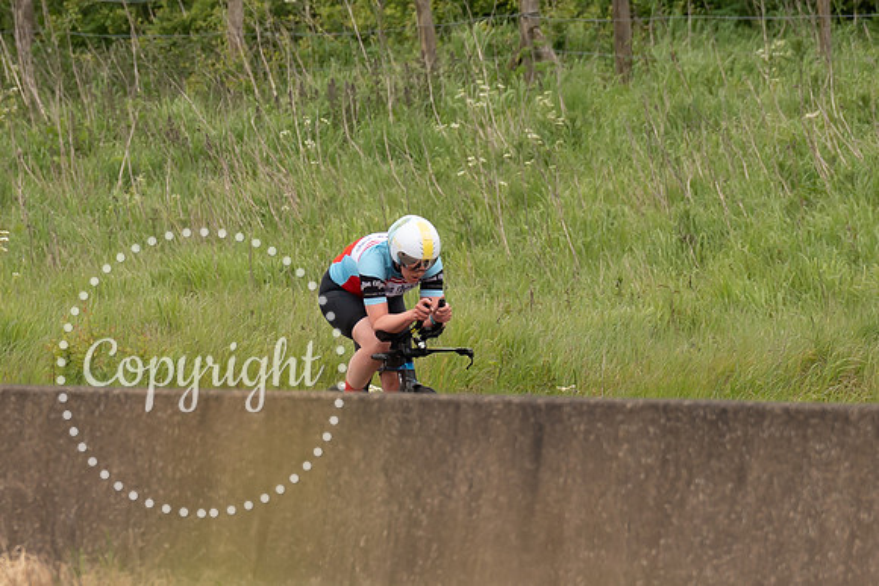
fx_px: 17228
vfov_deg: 2.0
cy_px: 344
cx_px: 281
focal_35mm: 705
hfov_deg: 2.9
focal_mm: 200
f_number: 4
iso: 200
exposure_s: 1/1000
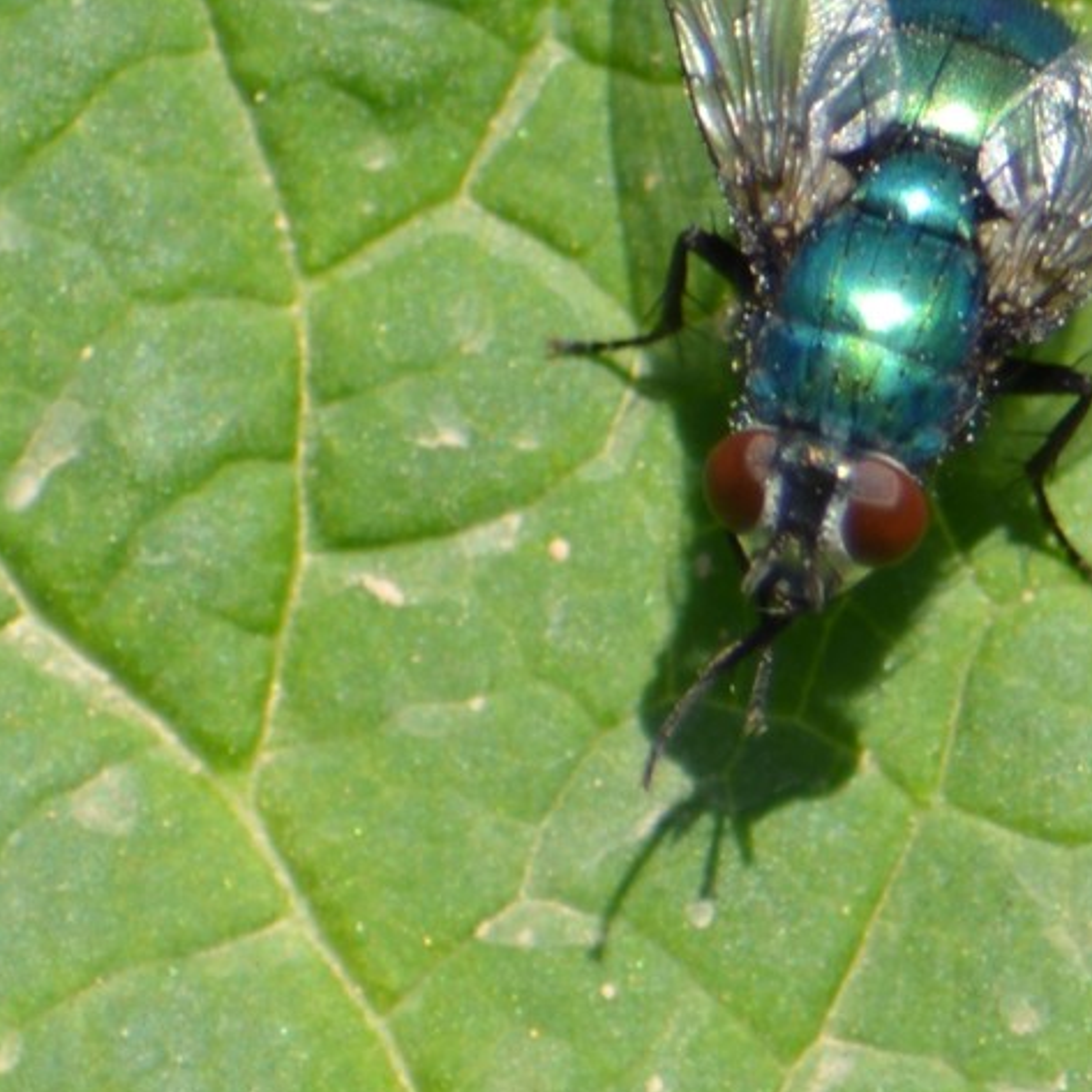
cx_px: 902
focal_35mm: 775
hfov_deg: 2.3
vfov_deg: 2.3
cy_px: 367
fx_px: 27660
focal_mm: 300
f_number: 8
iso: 100
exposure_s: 1/160
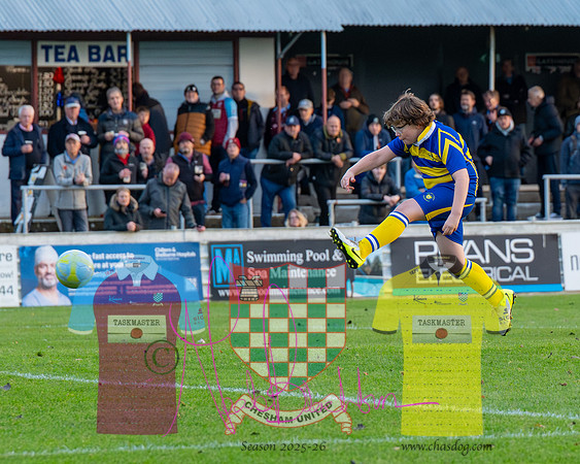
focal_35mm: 344
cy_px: 218
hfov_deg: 5.6
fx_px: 5897
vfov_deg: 4.5
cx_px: 335
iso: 4000
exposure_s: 1/1000
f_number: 4
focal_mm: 115
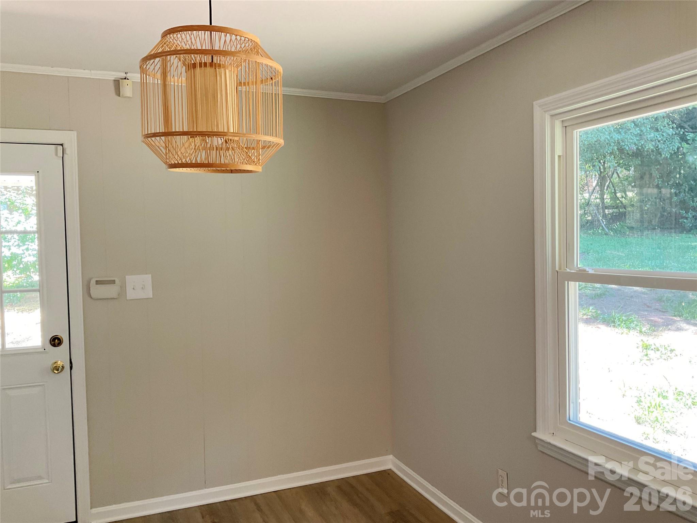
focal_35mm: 29
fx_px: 584
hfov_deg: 61.7
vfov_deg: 48.2
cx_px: 348
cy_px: 262
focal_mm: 3
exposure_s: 1/60
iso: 80
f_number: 1.8
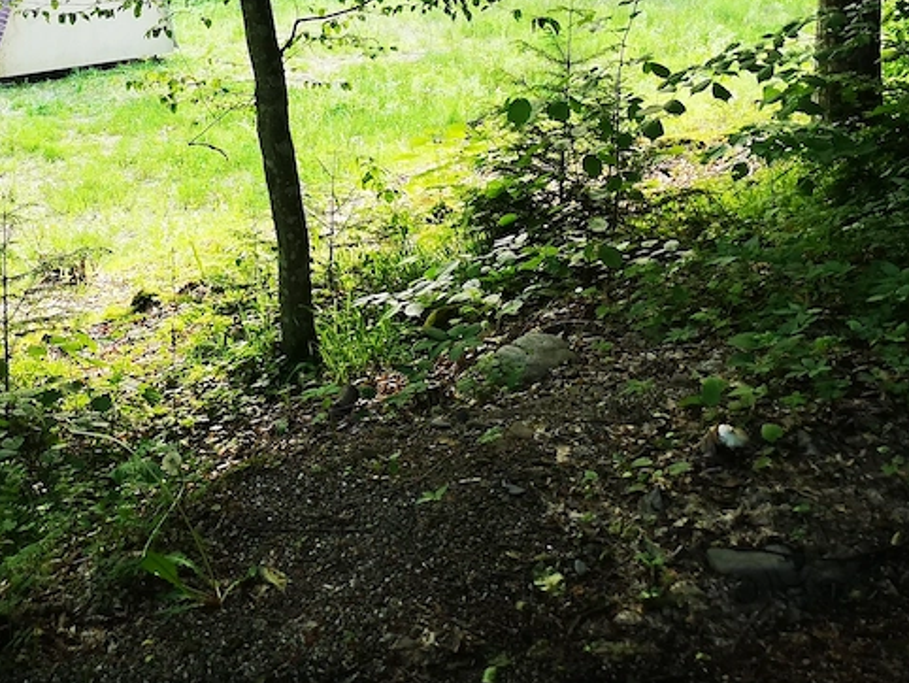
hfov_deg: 33.8
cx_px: 251
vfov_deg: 25.0
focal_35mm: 56
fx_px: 1471
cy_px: 23
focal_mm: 5.58
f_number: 1.8
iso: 320
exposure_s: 1/100
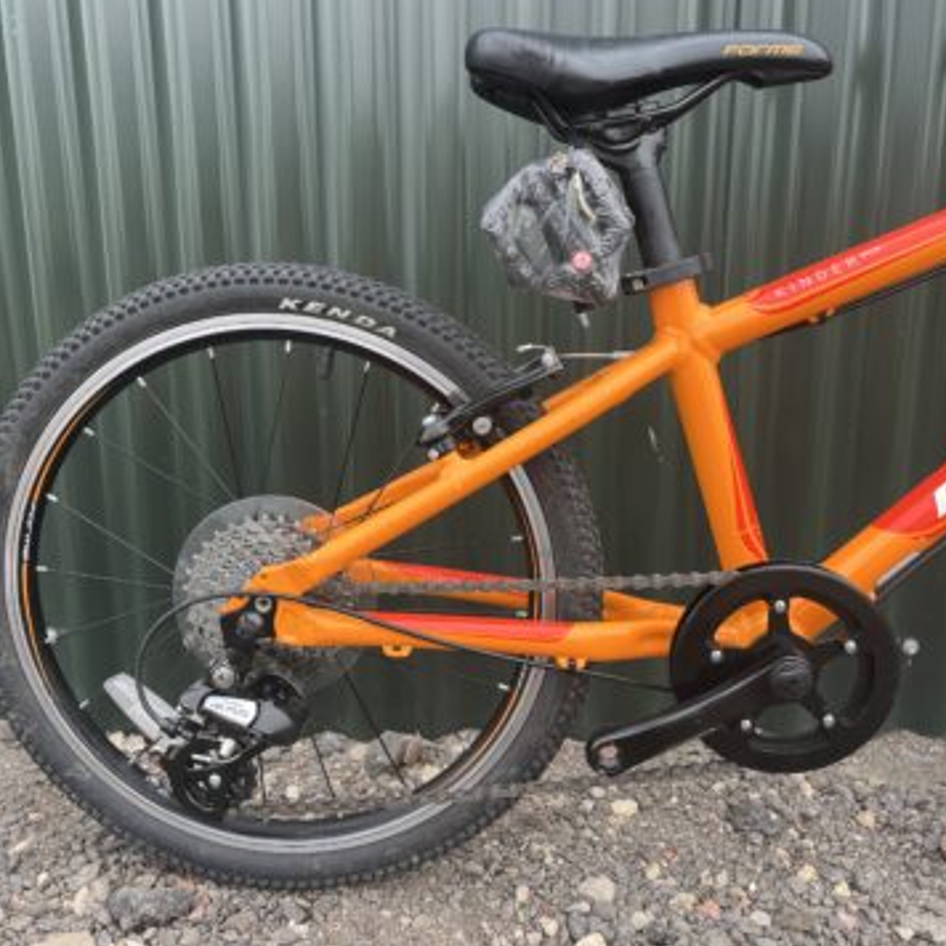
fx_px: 958
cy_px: 476
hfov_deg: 52.4
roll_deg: +2.8
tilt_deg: -10.7
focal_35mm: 31
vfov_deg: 52.5
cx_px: 423
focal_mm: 5.1
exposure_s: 1/384
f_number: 1.6
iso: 50
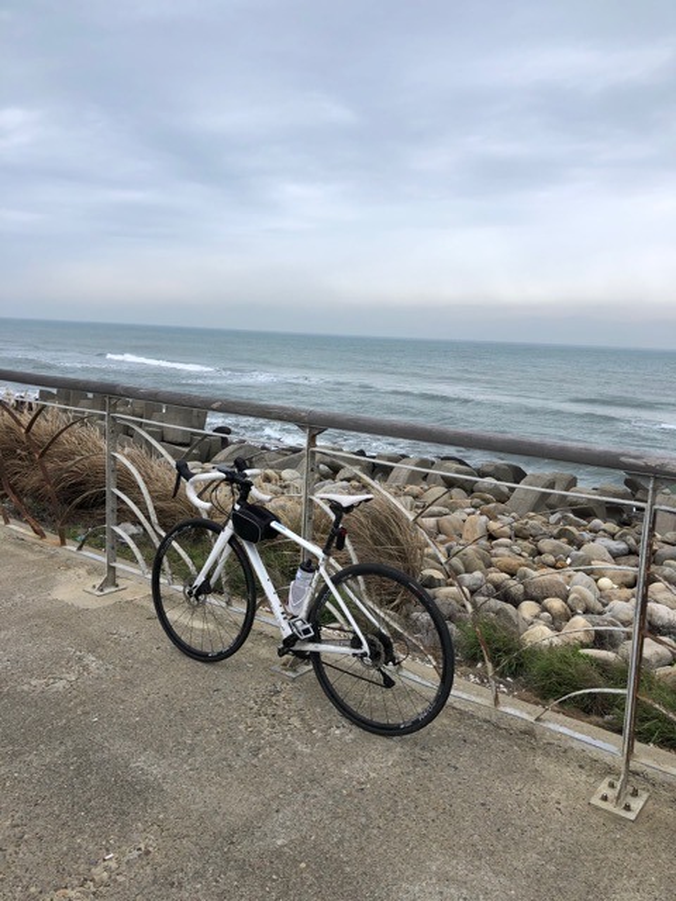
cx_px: 338
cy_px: 450
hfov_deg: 49.7
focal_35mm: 28
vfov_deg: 63.4
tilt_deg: -7.3
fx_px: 729
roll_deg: -1.6
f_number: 1.8
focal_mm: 4
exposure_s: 1/873
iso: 20
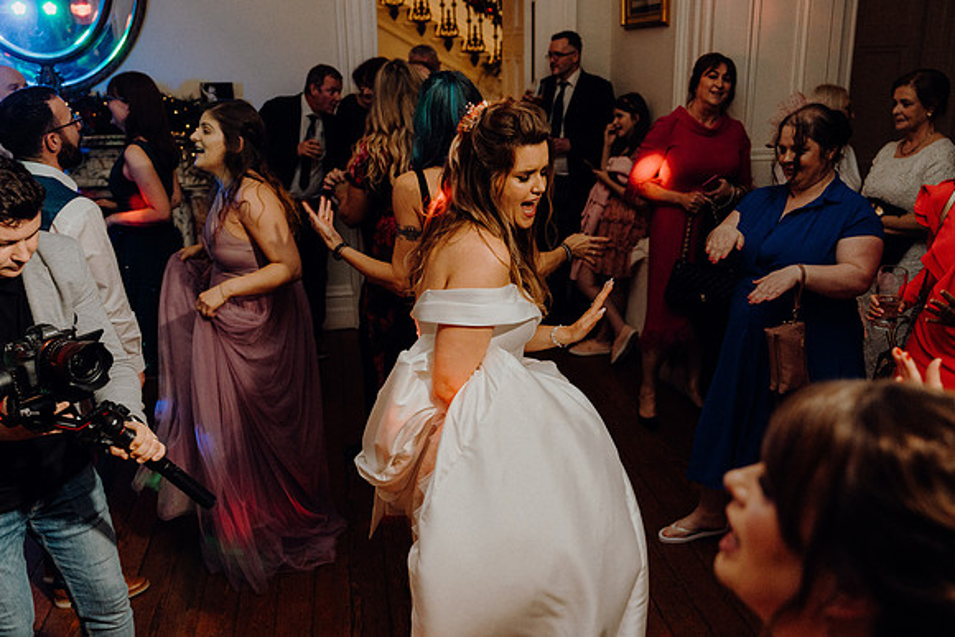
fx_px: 902
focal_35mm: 34
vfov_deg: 38.9
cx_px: 478
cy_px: 318
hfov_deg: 55.8
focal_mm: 34
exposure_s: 1/160
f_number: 3.5
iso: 2500
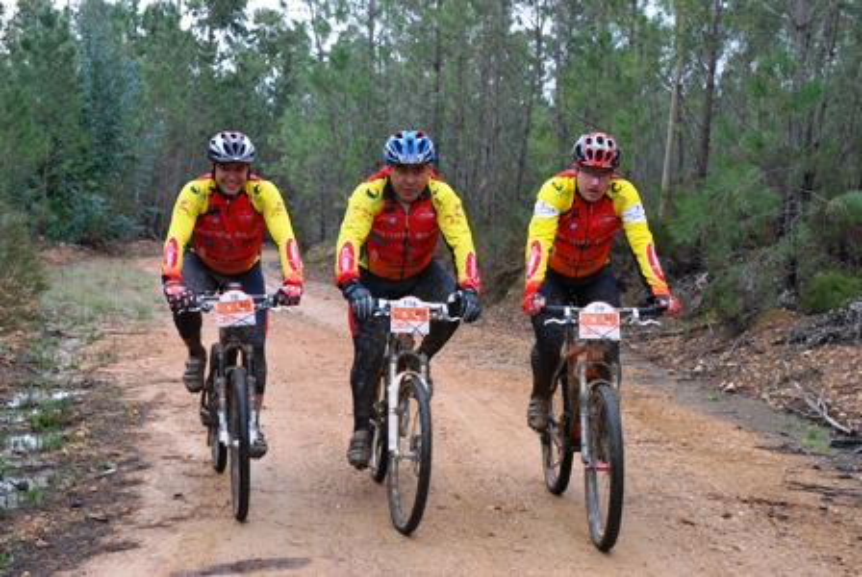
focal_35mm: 66
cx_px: 431
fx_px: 1582
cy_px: 288
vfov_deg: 20.7
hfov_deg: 30.5
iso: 400
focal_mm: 44
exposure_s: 1/160
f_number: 8
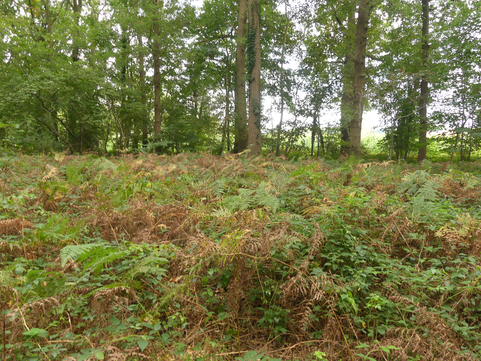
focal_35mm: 27
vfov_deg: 51.3
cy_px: 169
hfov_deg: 65.3
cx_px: 233
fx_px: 375
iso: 200
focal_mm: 4.5
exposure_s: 1/60
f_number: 2.8
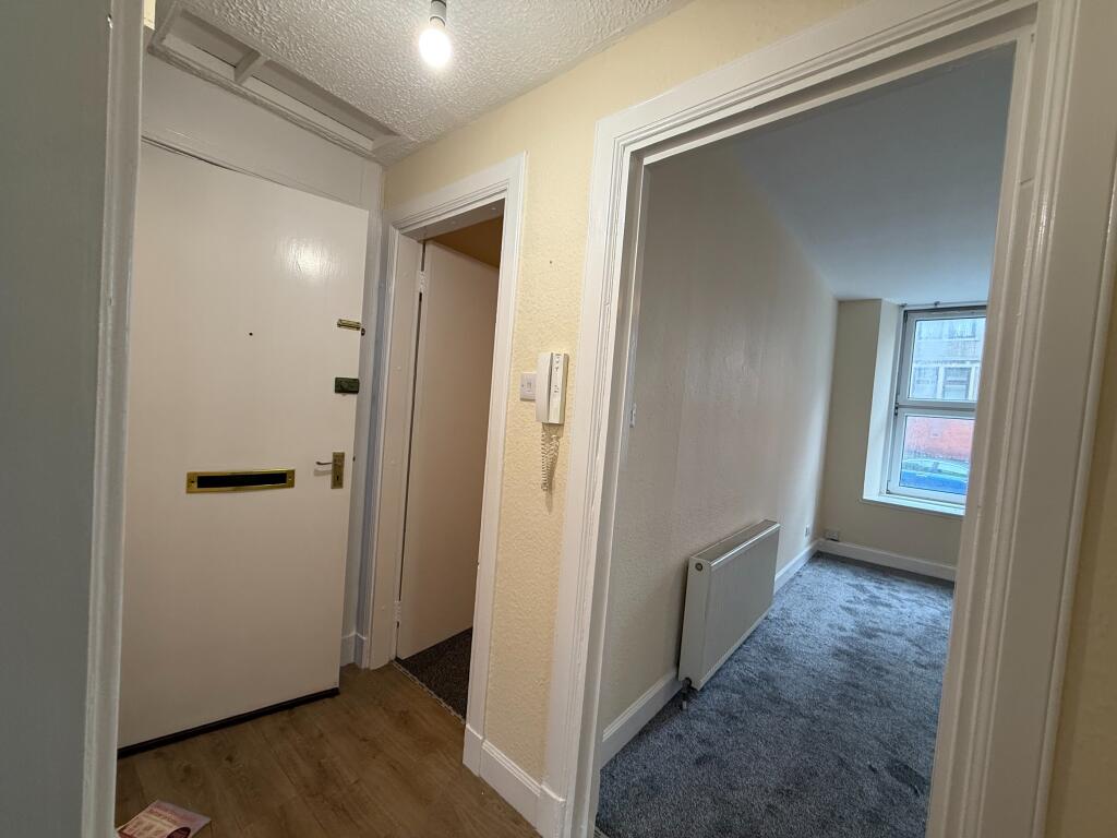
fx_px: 452
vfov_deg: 85.7
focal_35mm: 14
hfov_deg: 102.1
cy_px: 419
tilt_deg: -2.8
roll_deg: -4.1
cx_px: 558
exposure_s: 1/50
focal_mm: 2.22
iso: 160
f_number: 2.2
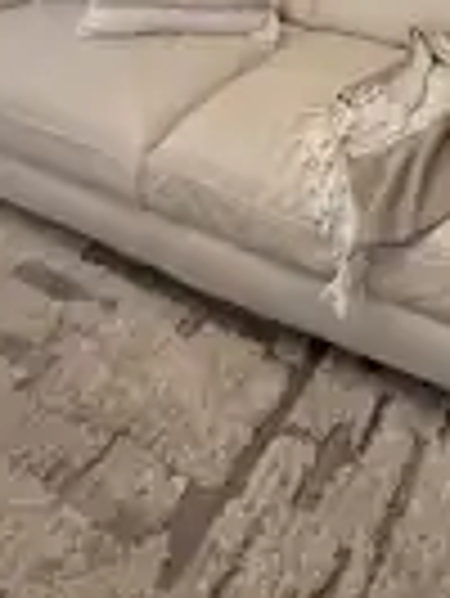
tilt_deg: -5.2
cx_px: 414
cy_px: -238
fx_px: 727
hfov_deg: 32.5
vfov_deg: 30.9
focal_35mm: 42
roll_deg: +0.1
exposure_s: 1/120
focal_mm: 2.22
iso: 160
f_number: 2.2
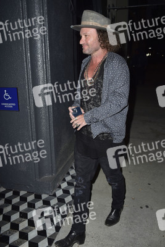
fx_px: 234
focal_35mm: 34
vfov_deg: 55.8
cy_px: 124
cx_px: 82
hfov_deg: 38.9
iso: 400
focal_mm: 34
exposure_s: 1/250
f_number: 6.3
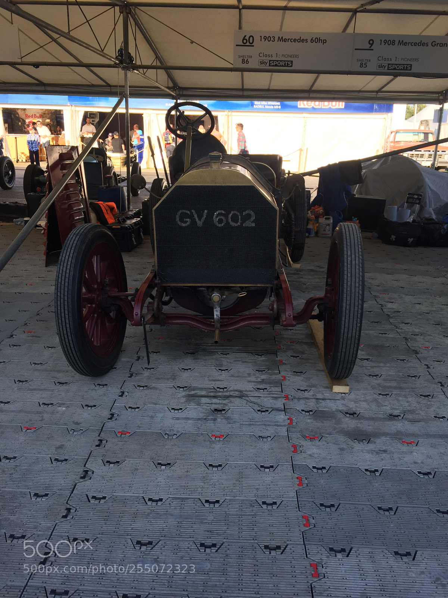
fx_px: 500
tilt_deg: -18.2
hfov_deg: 48.2
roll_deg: +1.3
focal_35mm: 29
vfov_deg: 61.7
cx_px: 224
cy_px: 299
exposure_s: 1/399
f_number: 2.2
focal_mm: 4.15
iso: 32
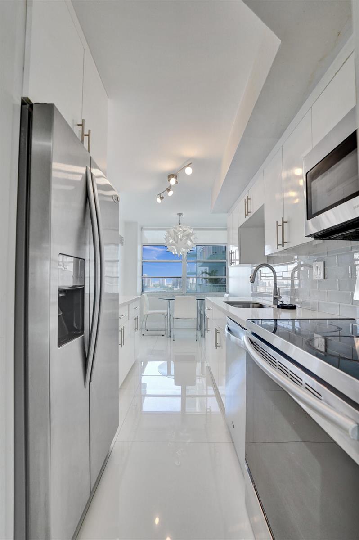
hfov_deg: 78.0
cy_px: 270
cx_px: 180
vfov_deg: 101.2
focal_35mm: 15
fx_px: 222
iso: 1250
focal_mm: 14.8
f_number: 5
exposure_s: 1/400
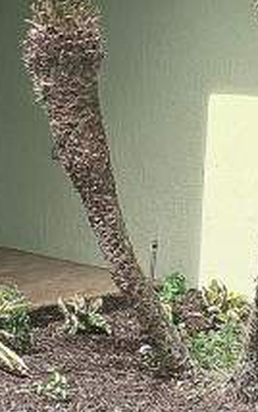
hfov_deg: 12.7
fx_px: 1157
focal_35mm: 103
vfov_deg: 20.2
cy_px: 160
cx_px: 48
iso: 50
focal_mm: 5.7
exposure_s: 1/2841
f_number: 1.5
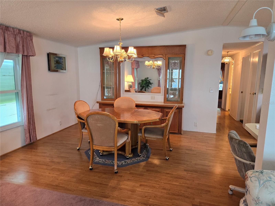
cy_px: 103
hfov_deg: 73.9
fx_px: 183
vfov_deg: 58.9
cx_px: 138
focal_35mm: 23
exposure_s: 1/120
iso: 250
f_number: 1.8
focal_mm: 5.4
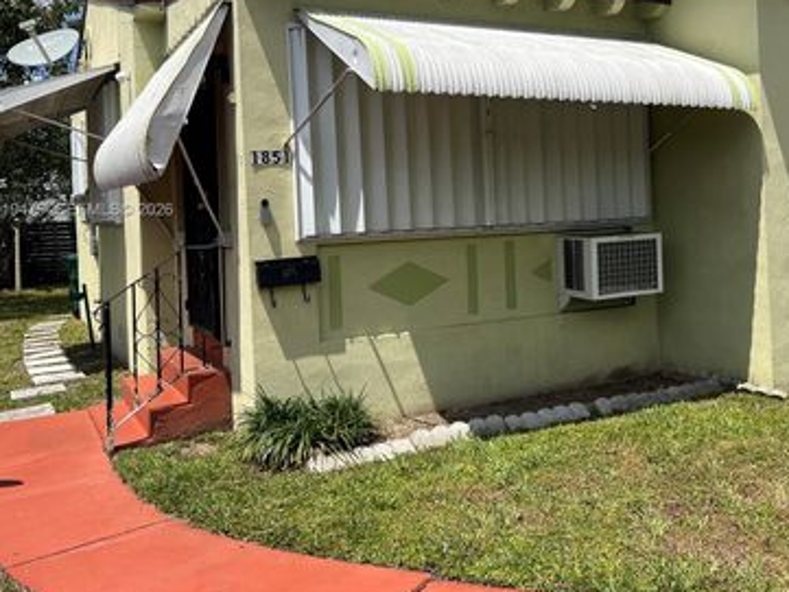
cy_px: 211
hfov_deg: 50.7
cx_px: 507
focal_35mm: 36
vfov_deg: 39.3
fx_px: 821
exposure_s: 1/6211
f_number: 1.5
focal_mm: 5.7
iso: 50
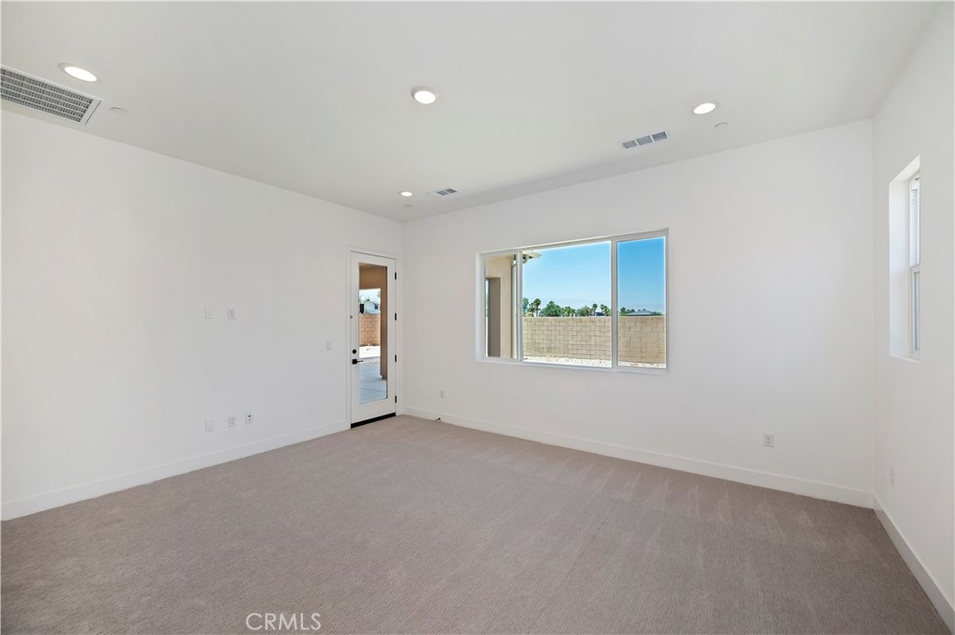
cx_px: 478
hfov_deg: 104.3
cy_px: 318
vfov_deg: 81.1
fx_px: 371
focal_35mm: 14
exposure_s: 1/20
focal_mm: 14
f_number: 8
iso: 100
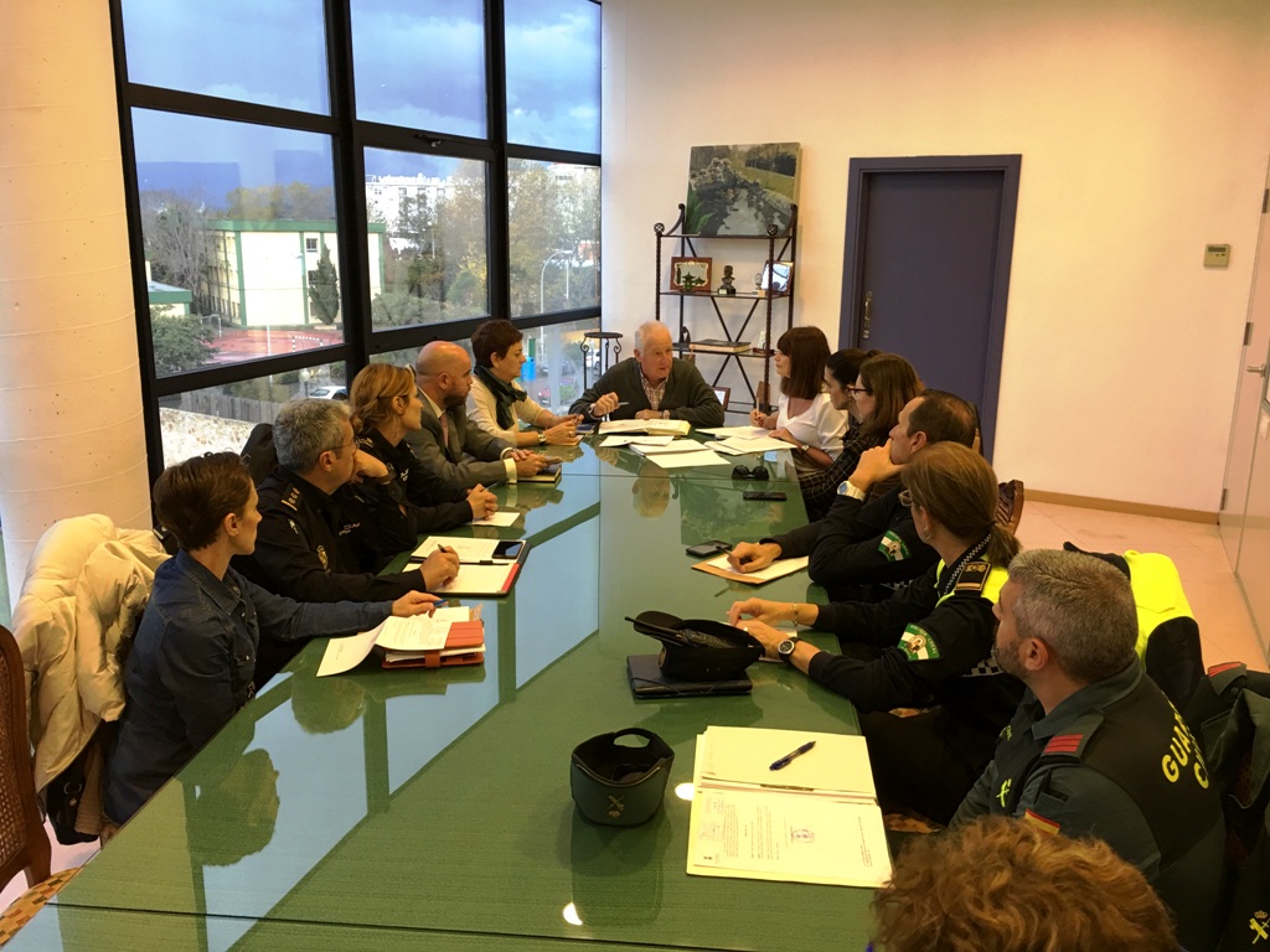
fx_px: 1064
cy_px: 476
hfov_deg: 61.7
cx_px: 635
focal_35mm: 29
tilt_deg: -12.2
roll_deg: -0.8
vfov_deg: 48.2
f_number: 2.2
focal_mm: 4.15
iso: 40
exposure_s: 1/17
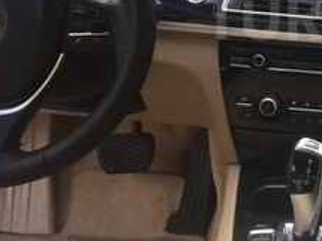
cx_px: 358
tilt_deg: -20.9
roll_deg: -1.8
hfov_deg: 20.9
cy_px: 17
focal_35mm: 89
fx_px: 827
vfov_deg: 16.3
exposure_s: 1/162
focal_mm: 4.15
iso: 32
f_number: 2.2
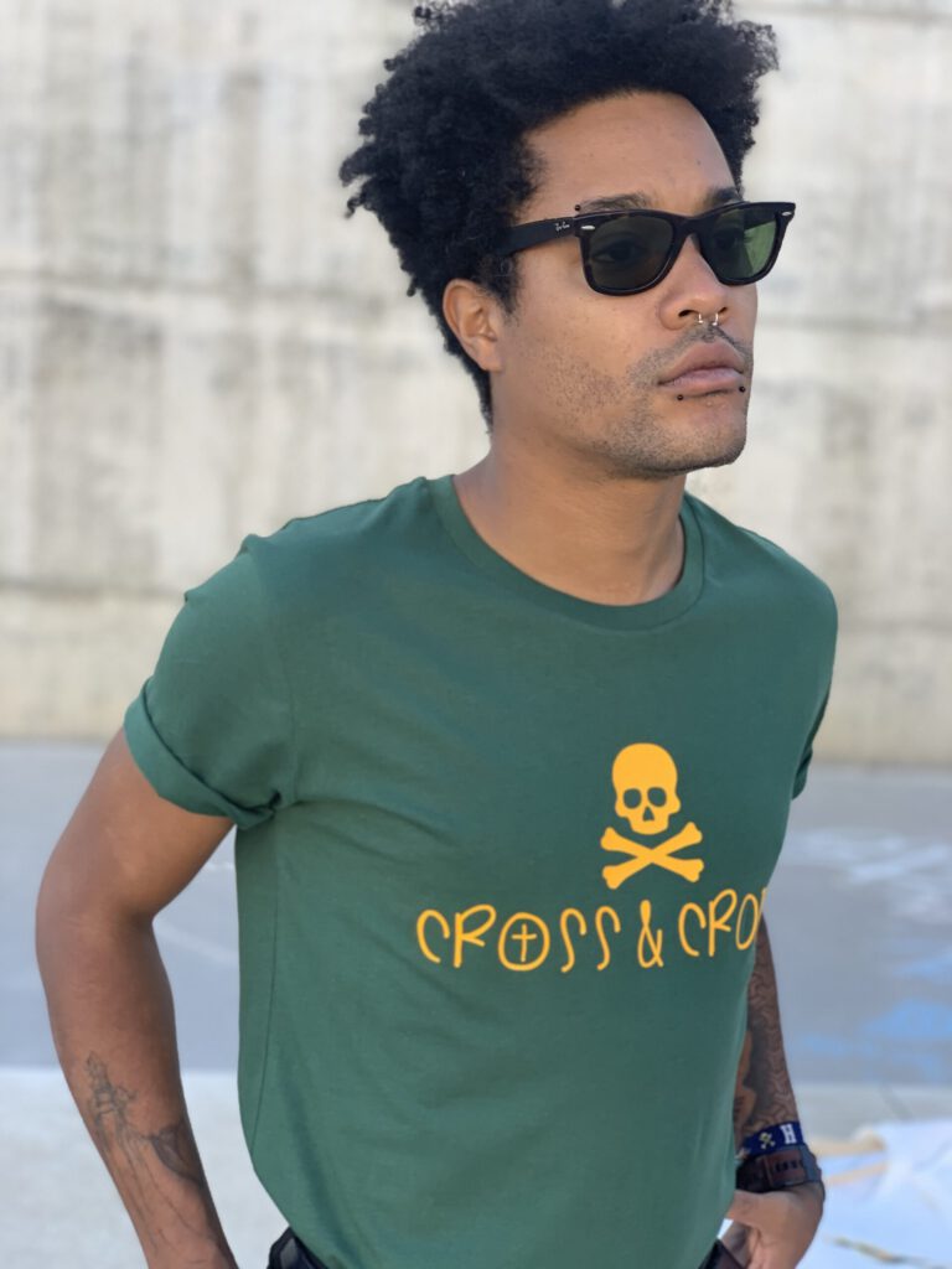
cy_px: 634
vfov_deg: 36.8
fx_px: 1907
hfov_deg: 28.0
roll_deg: -3.8
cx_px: 476
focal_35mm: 52
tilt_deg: -7.2
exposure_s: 1/122
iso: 25
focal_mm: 6
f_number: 2.4
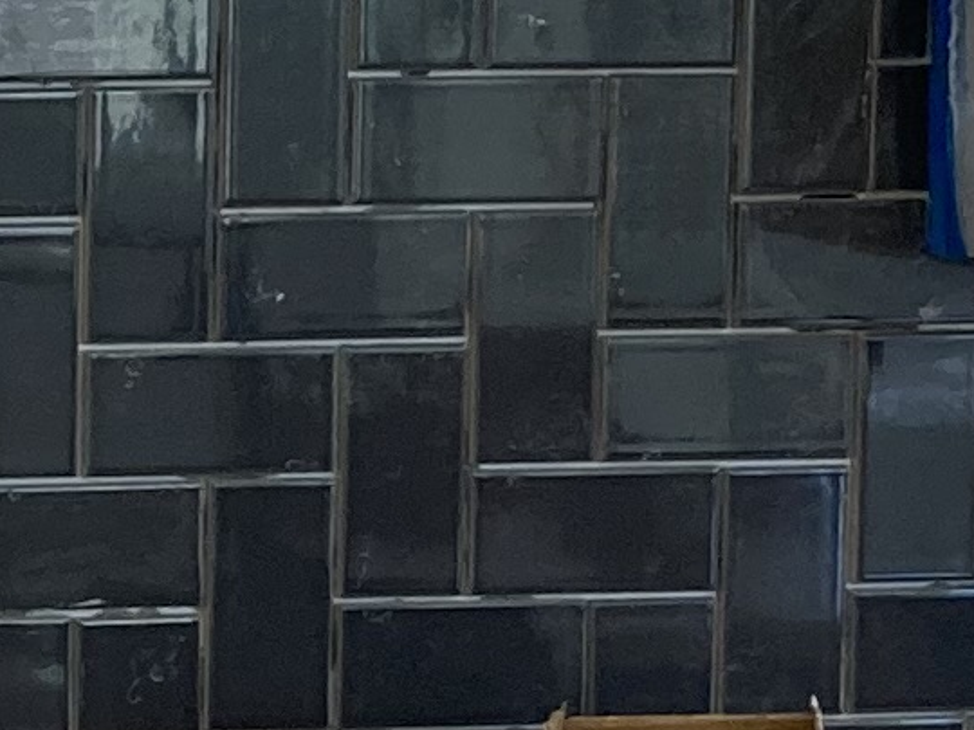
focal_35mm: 209
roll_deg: +0.4
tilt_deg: -7.9
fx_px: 5881
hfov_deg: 9.1
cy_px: 721
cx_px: -624
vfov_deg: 7.1
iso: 64
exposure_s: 1/60
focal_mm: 3.99
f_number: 1.8
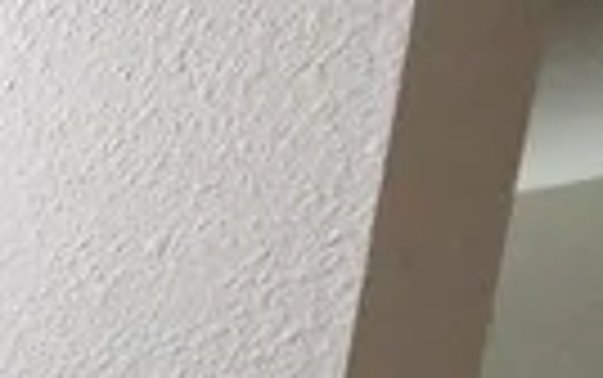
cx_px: -1678
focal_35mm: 105
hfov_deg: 8.7
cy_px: 1152
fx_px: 1727
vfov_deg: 9.6
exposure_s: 1/60
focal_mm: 2.2
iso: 160
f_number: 2.2
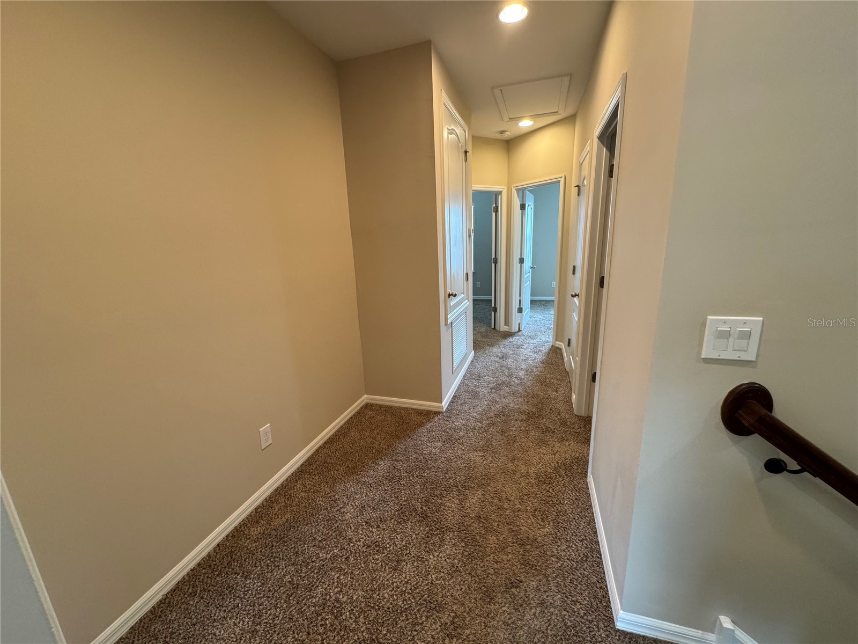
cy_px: 322
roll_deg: +3.1
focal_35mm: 14
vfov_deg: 85.7
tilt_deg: -13.7
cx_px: 429
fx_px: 347
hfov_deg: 102.1
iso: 250
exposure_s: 1/60
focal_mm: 2.22
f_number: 2.2
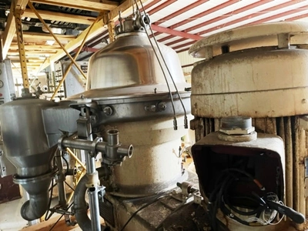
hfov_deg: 67.3
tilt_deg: -3.8
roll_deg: +4.9
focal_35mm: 26
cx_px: 154
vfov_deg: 53.1
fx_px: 231
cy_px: 116
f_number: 1.6
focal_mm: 4.2
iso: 640
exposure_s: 1/30
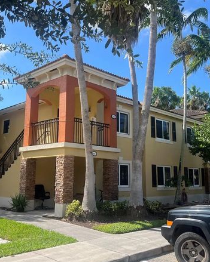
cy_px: 124
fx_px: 288
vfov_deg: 49.1
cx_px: 99
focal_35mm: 37
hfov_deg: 40.1
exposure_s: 1/2353
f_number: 1.5
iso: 50
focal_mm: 5.7
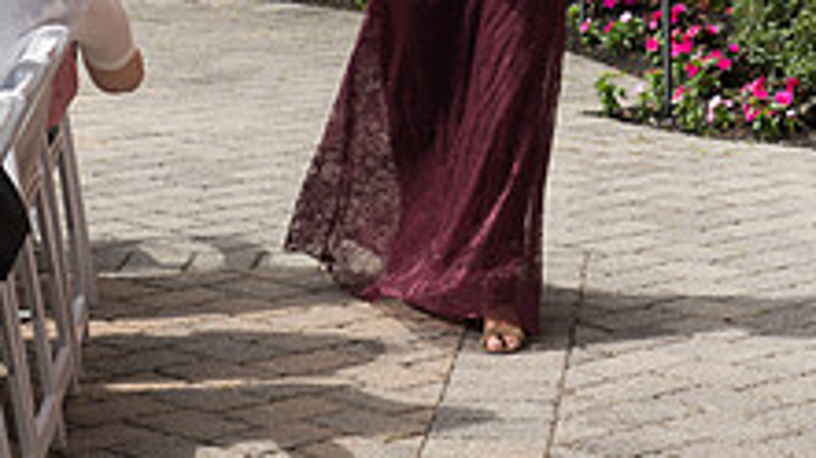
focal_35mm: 143
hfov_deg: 15.0
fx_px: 3092
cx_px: 458
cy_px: -68
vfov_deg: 8.4
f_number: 2.8
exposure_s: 1/1000
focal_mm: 52
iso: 64
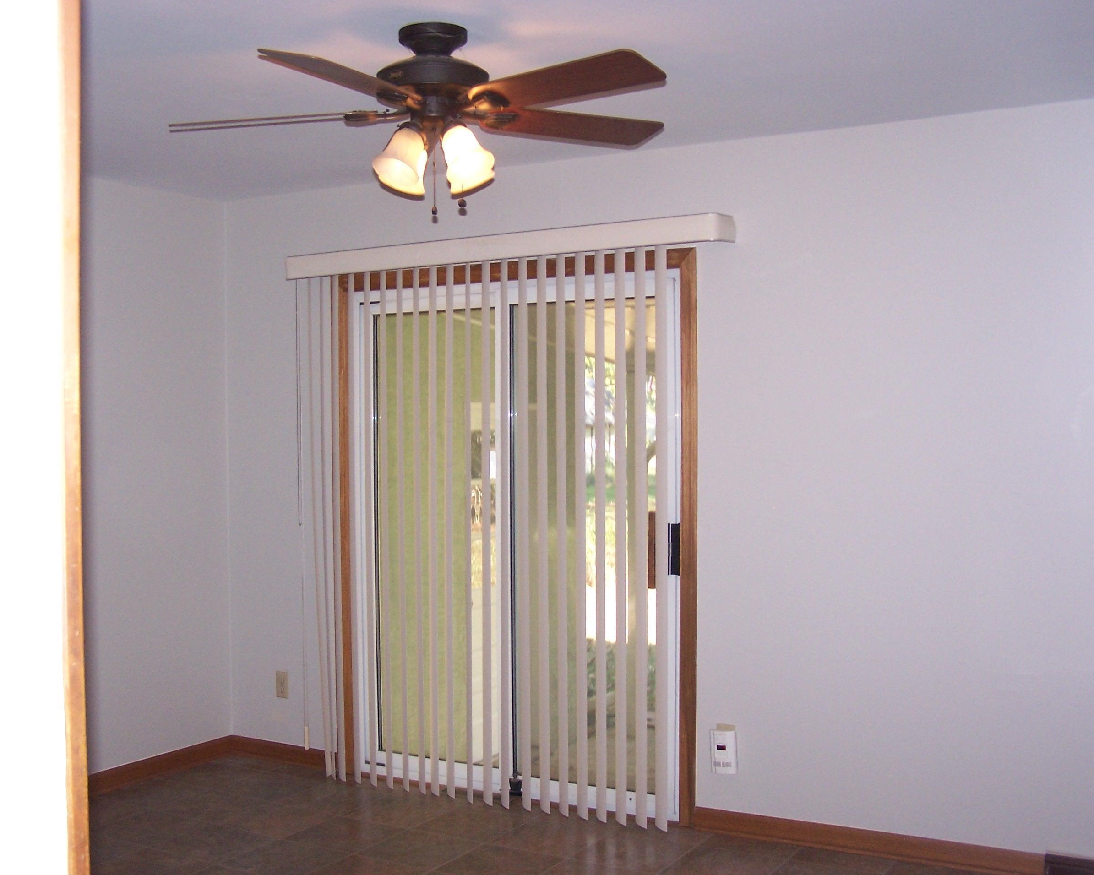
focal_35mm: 40
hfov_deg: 45.8
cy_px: 441
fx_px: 1295
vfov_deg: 37.3
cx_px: 537
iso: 140
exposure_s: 1/60
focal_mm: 6.3
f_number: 2.8
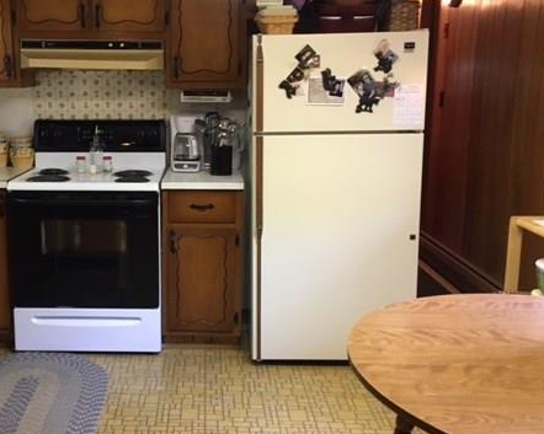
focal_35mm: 41
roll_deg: -0.3
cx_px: 186
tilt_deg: -10.1
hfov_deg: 44.2
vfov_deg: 36.4
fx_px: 660
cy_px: 205
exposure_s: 1/20
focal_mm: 4.15
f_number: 2.2
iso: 200
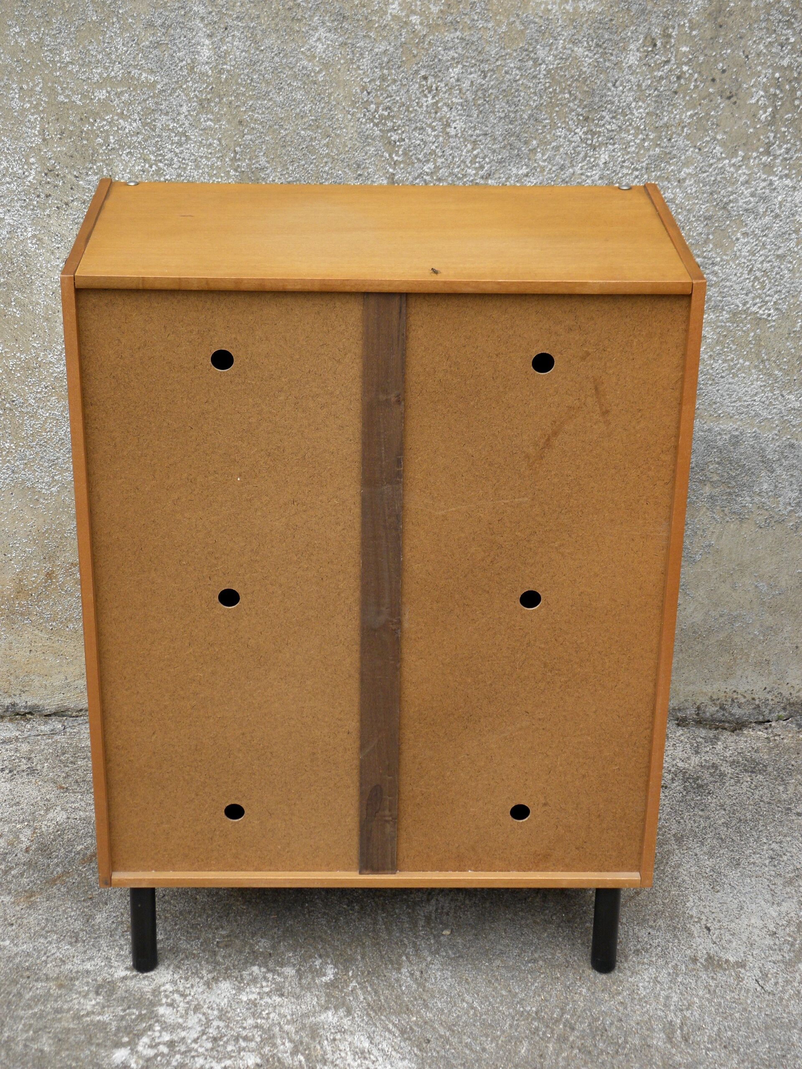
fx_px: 1823
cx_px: 401
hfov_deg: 24.8
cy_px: 534
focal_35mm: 59
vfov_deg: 32.7
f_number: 4.1
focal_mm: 10.6
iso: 125
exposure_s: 1/50
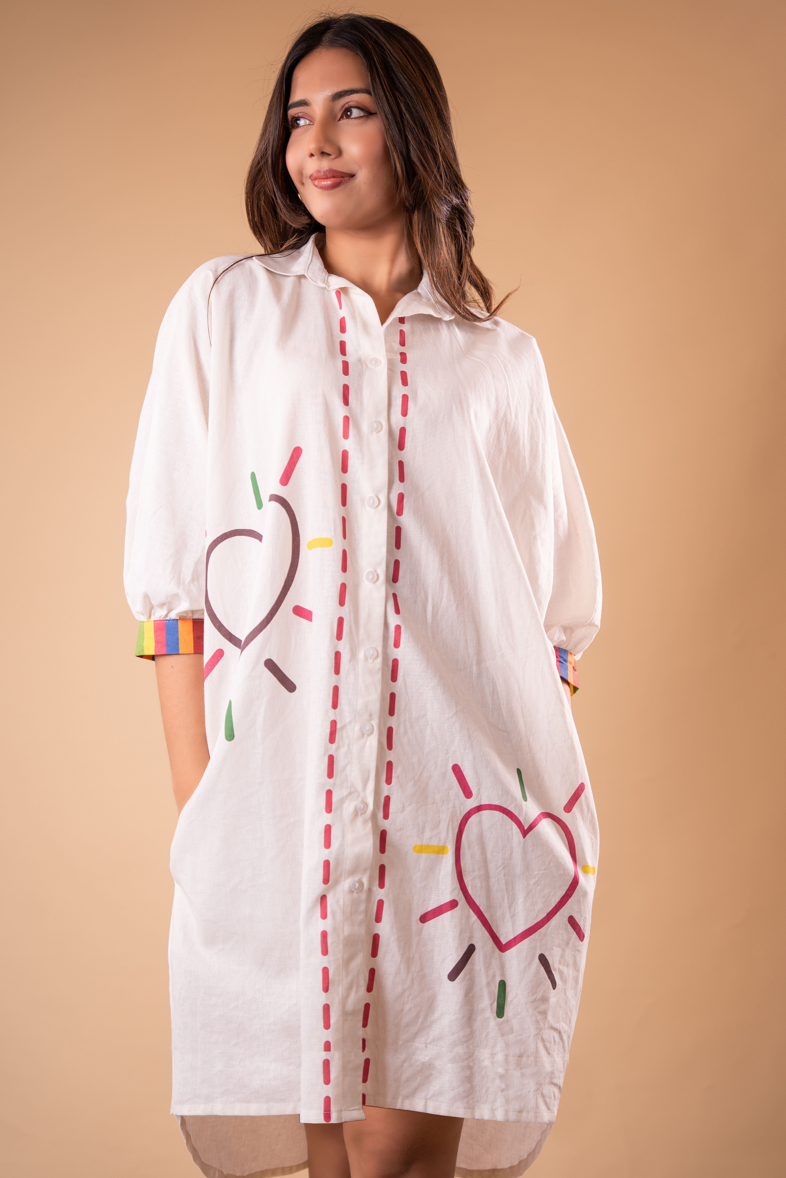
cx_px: 404
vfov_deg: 32.9
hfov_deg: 22.3
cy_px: 591
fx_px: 1997
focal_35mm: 61
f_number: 2.8
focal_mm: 59
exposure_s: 1/200
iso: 160
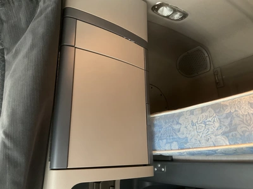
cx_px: 126
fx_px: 212
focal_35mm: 29
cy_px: 94
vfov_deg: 48.2
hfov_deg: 61.7
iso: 320
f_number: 1.8
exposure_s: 1/39
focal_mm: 3
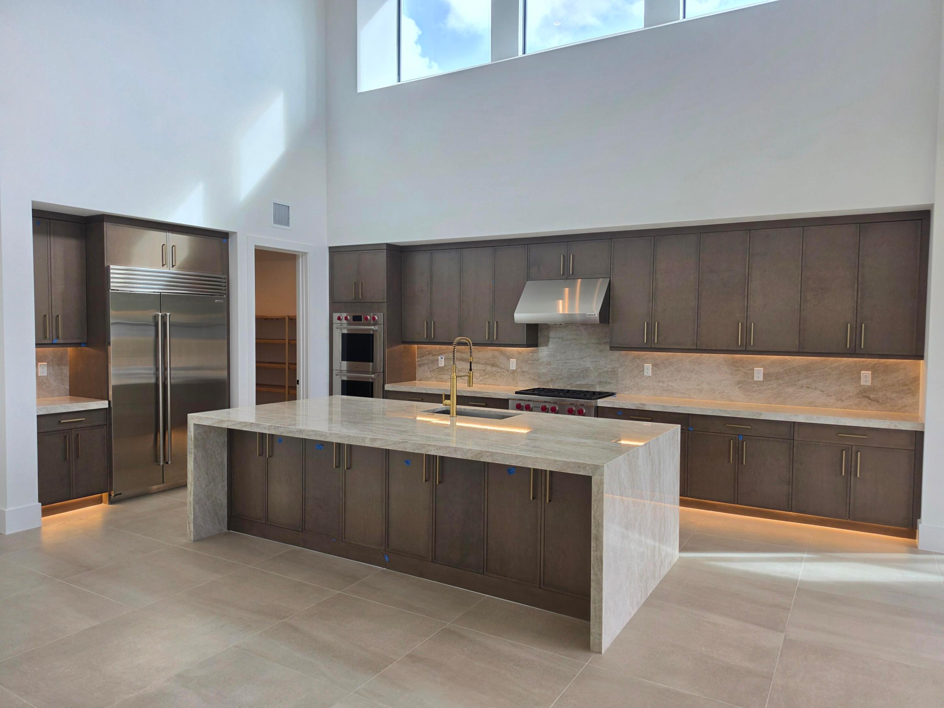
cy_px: 354
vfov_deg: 58.9
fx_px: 627
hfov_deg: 73.9
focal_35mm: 23
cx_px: 472
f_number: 1.4
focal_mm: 6.5
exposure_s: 1/120
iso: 12
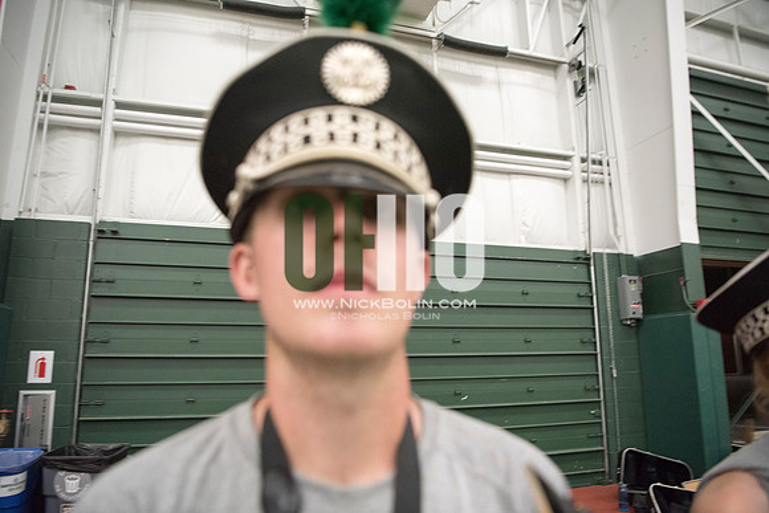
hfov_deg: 73.7
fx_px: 513
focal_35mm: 24
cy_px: 256
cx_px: 384
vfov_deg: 53.2
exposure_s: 1/200
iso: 3200
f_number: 3.2
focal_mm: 24
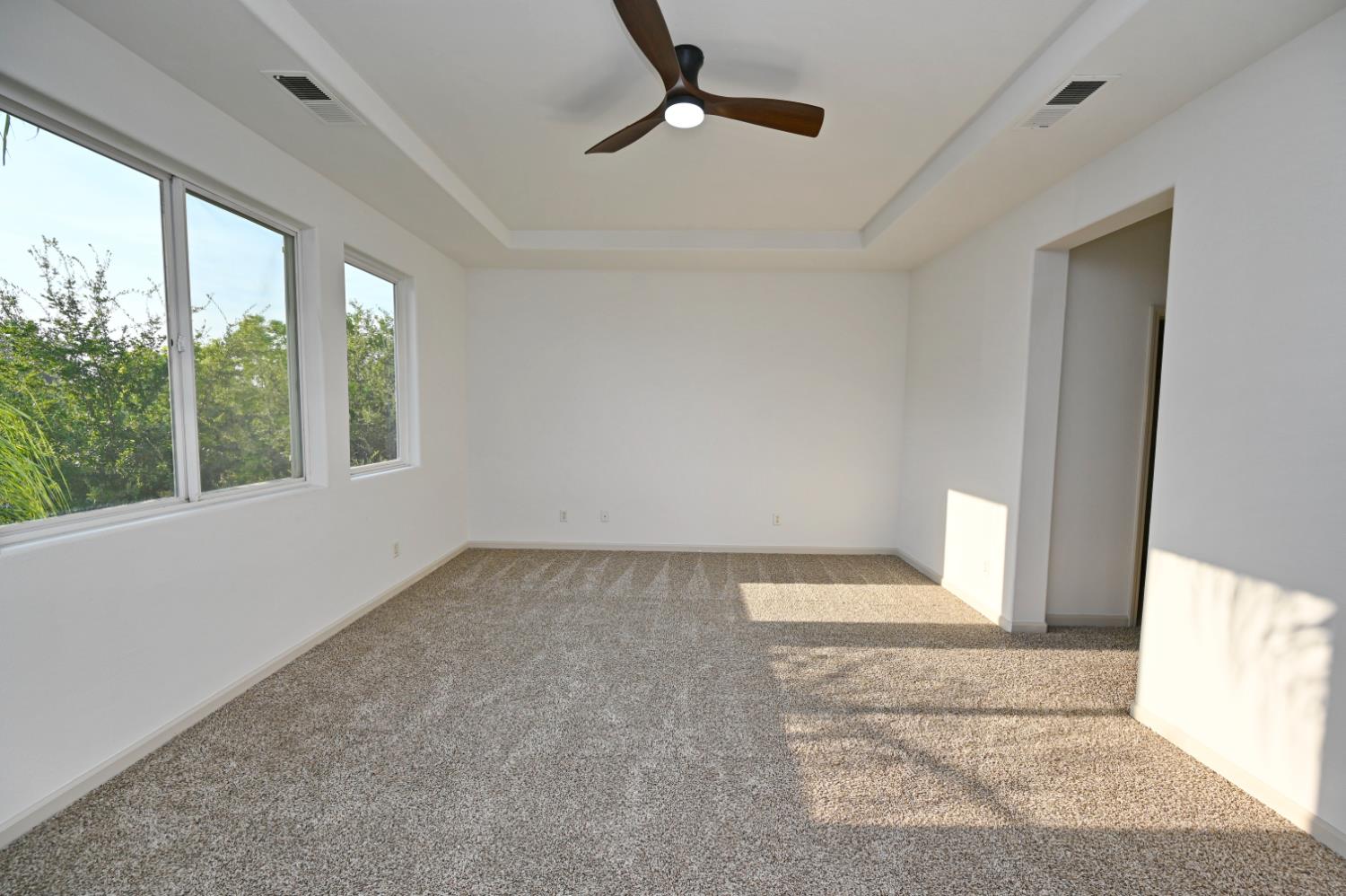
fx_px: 523
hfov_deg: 104.3
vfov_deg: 81.1
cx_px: 673
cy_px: 448
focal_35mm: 14
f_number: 6.3
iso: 100
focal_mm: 14
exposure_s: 1/160
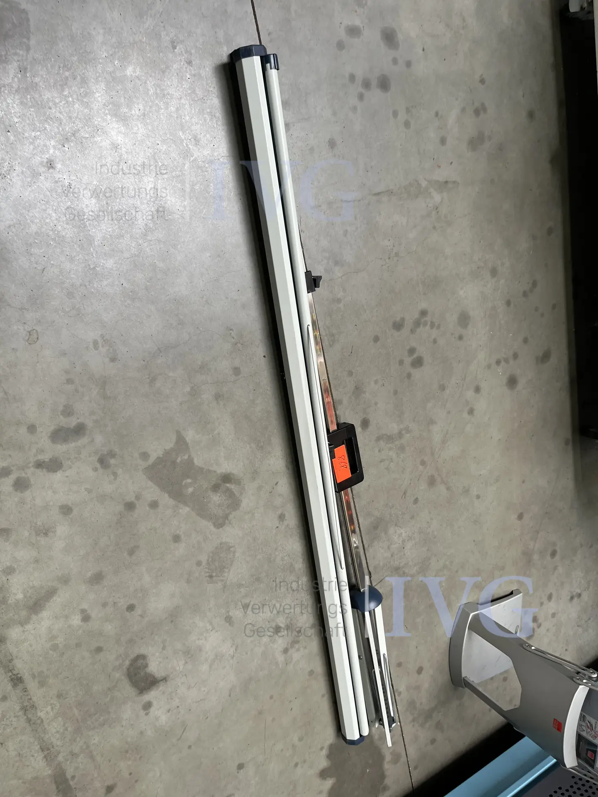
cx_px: 299
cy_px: 398
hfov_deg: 53.1
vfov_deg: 67.3
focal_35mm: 26
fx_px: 599
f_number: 1.6
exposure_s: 1/121
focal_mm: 5.1
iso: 80
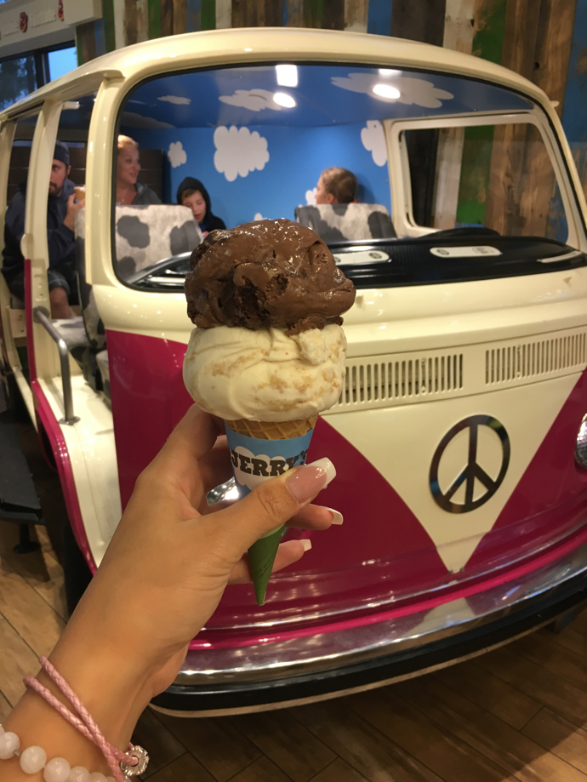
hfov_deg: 48.3
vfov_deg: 61.6
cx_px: 294
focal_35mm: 29
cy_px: 391
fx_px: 655
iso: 64
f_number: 2.2
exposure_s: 1/30
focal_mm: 4.15
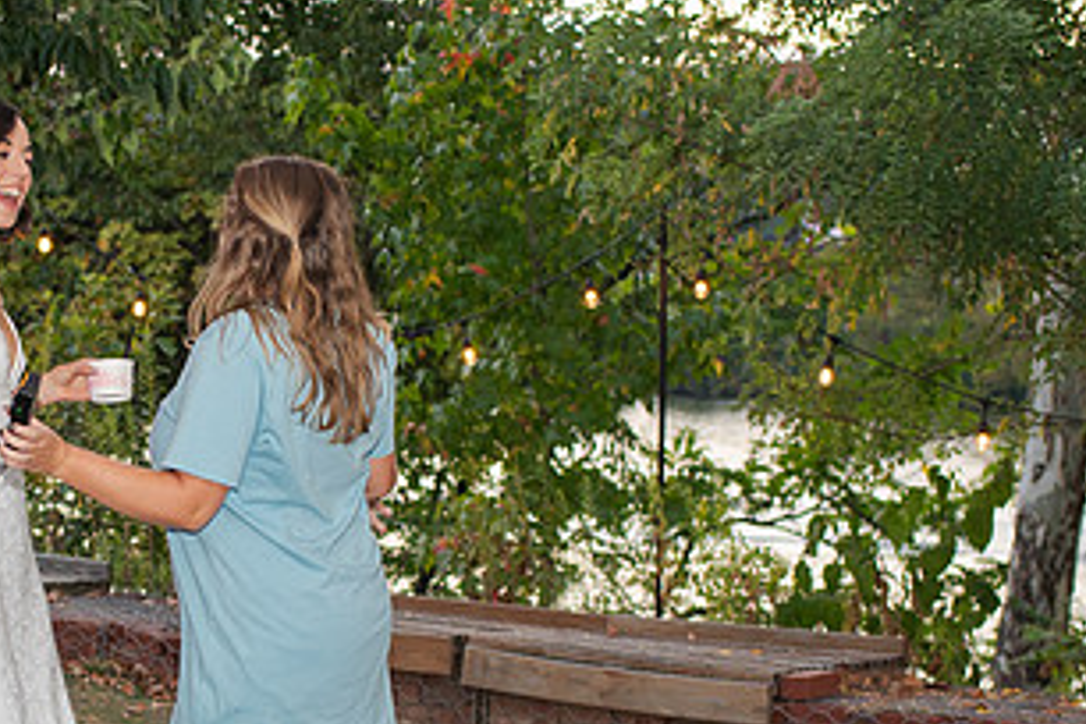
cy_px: 600
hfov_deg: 20.2
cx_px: 94
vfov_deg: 13.7
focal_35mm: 99
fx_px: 2986
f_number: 3.2
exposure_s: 1/200
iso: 900
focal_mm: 35
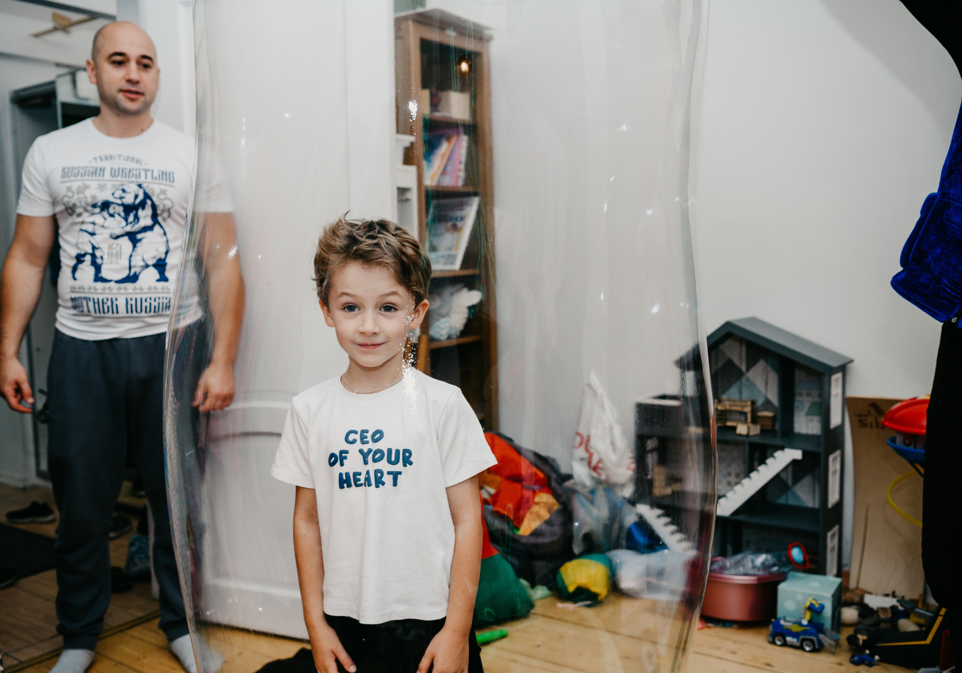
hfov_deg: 50.6
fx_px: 1014
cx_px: 425
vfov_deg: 36.7
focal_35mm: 37
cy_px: 358
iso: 160
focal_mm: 34
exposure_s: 1/160
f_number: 3.5
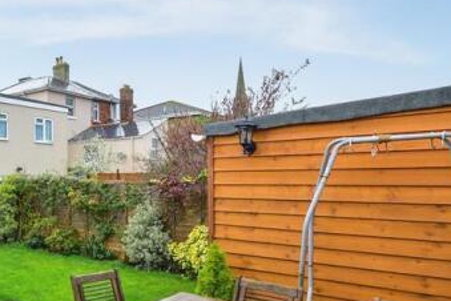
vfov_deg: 40.9
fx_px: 400
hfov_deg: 52.3
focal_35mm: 32
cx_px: 52
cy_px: 186
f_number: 10
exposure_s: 1/80
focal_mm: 11
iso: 400
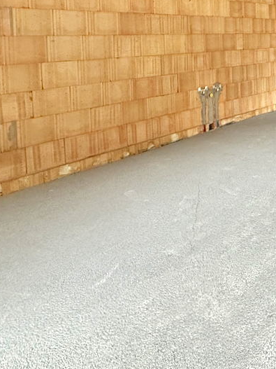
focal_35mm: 34
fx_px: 362
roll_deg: +0.5
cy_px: 46
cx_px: 360
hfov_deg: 31.8
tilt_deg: -1.2
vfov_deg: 49.0
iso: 250
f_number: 2.2
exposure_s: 1/99
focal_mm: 2.22
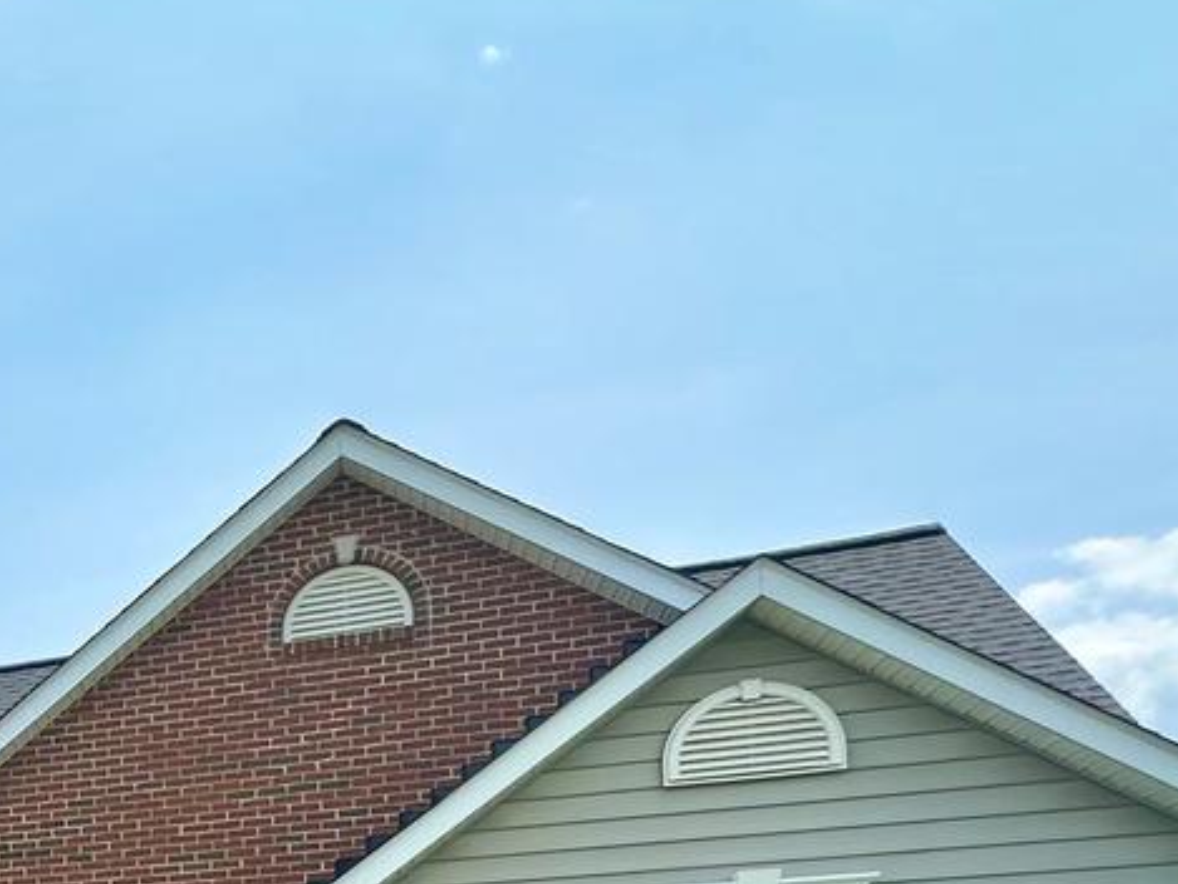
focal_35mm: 43
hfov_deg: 32.8
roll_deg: -0.4
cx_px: -349
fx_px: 1464
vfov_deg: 28.3
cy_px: 1120
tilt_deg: +2.7
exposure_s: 1/1715
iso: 40
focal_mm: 2.22
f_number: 2.2
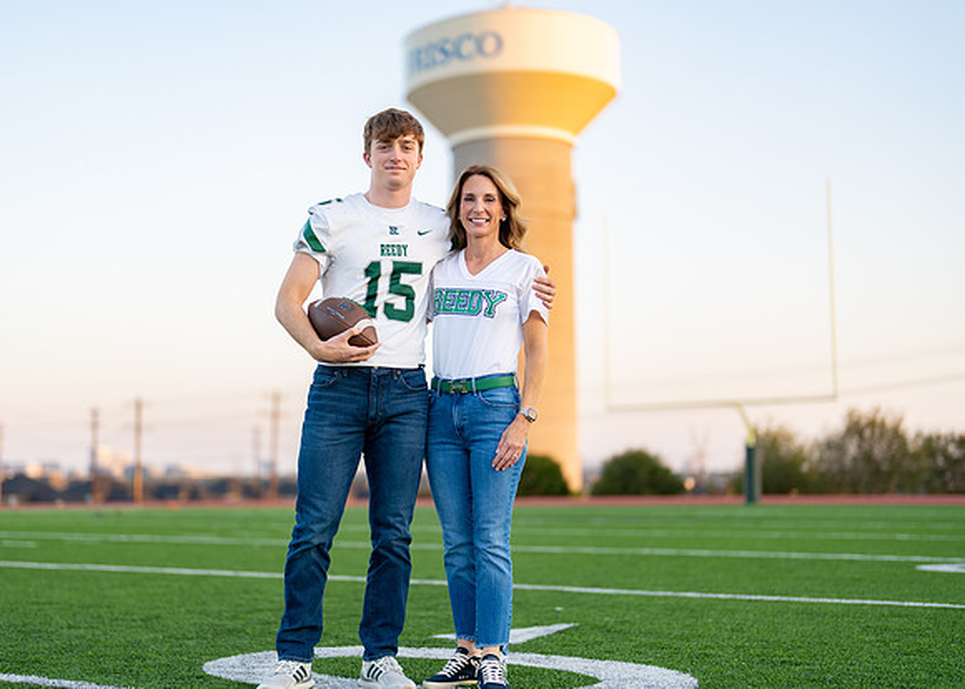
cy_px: 344
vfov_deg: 25.4
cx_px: 424
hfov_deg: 35.1
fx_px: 1525
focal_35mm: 56
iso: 100
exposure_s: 1/500
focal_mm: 50
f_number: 1.2
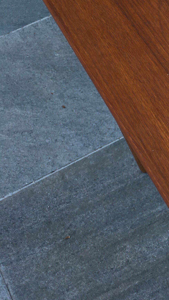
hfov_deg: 15.2
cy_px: 96
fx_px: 581
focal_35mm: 73
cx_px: 258
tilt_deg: -52.9
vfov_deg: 28.7
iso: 25
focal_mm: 4.15
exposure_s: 1/100
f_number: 2.2
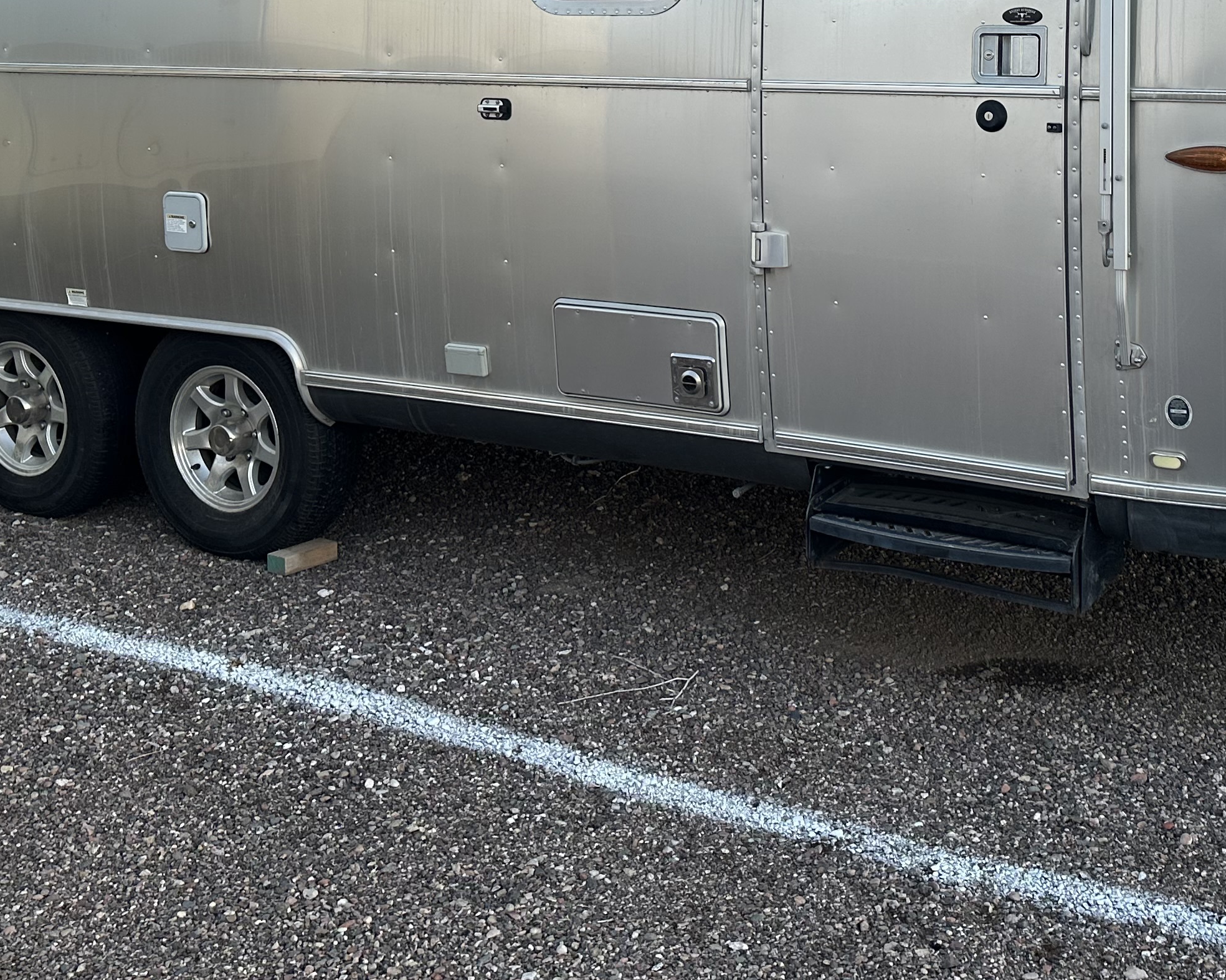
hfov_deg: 38.5
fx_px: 1742
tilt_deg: -4.7
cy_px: 62
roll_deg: +0.9
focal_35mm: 48
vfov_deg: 29.8
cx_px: 776
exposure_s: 1/302
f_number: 1.78
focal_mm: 6.86
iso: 80
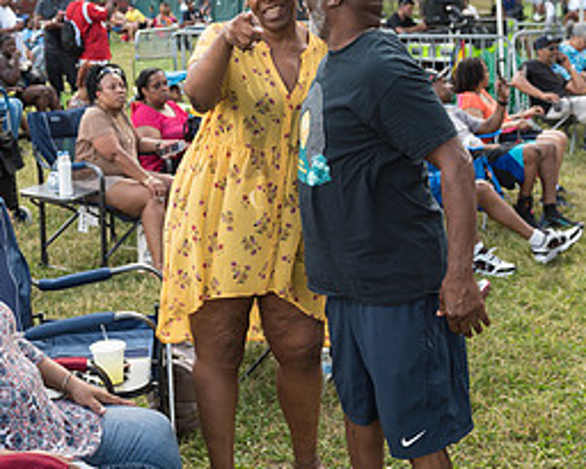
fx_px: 1145
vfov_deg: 23.0
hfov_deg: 28.7
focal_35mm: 66
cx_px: 256
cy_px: 138
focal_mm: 31
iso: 250
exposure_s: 1/200
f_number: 4
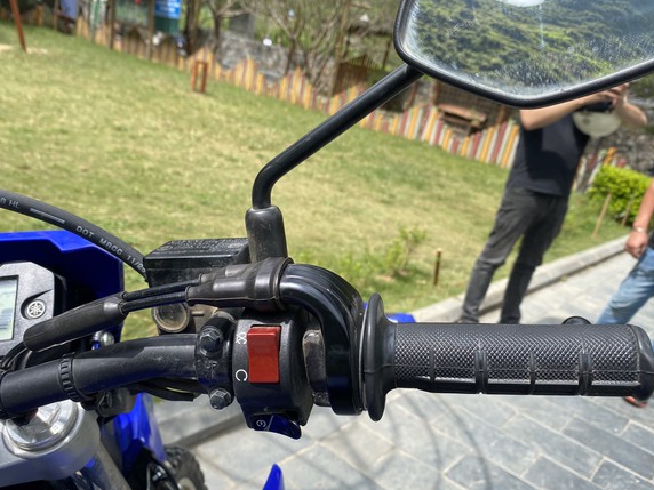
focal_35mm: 30
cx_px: 341
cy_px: 269
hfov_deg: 59.9
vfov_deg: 46.7
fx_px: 567
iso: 32
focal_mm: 4.25
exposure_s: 1/1362
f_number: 1.8
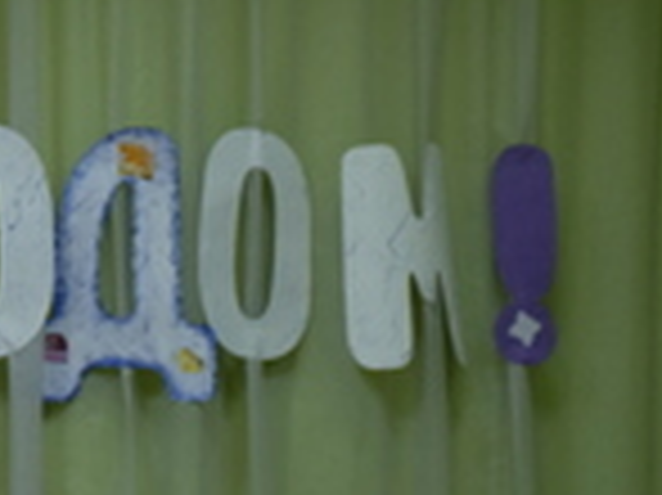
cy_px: 776
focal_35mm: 306
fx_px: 5847
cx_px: 297
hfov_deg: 6.5
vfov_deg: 4.8
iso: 800
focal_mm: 48.4
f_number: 4
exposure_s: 1/30
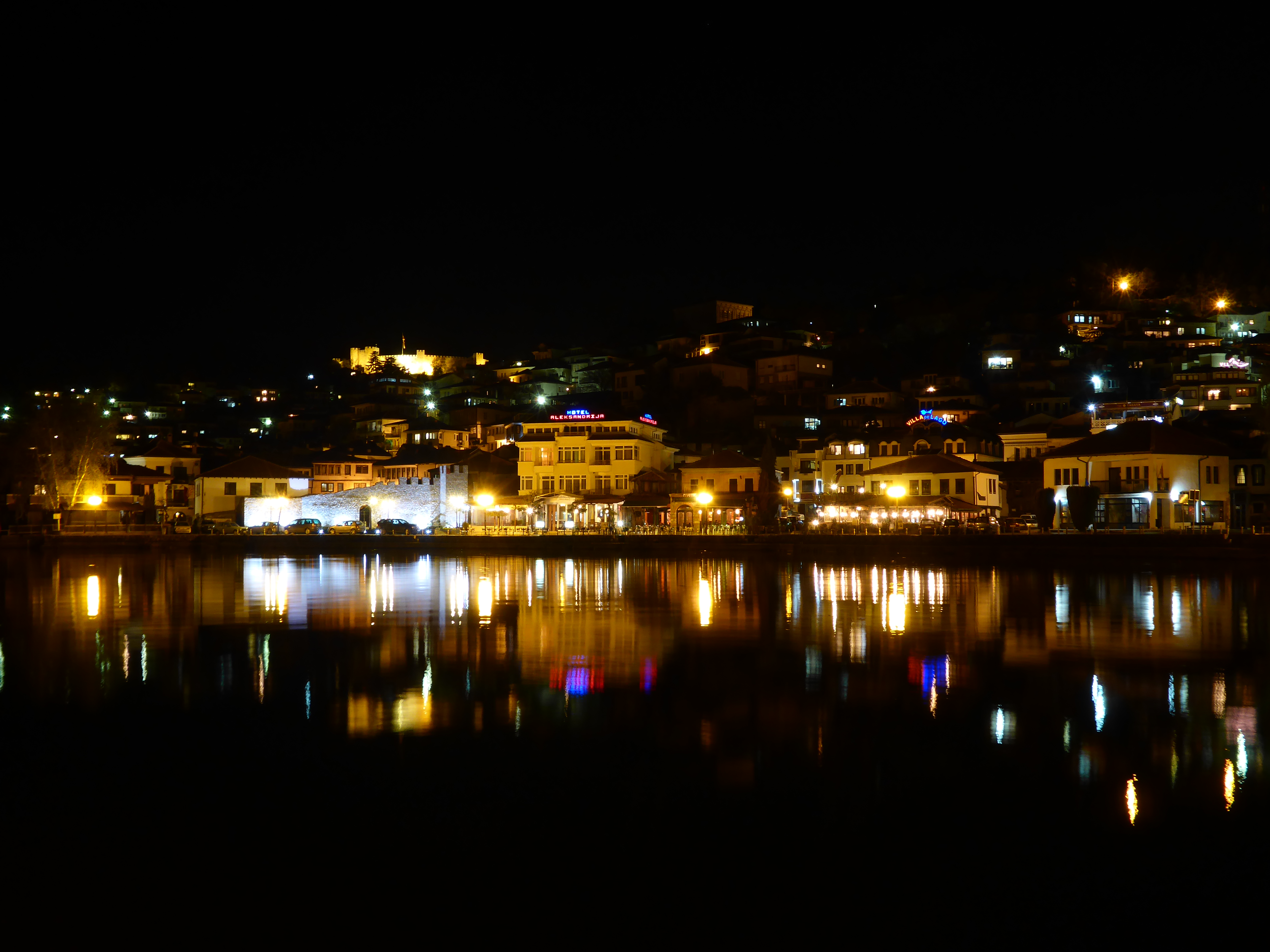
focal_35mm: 35
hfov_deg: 52.6
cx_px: 635
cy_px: 476
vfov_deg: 40.7
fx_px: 1284
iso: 100
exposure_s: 4
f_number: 3.7
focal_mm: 6
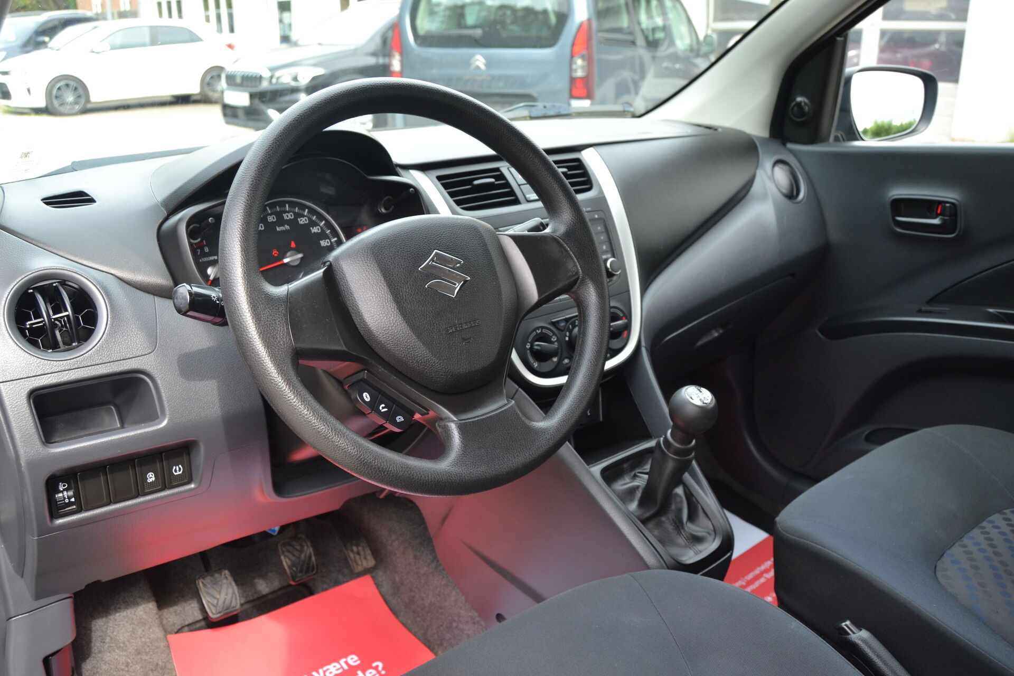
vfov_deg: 43.6
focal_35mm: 30
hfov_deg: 61.9
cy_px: 338
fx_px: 845
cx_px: 507
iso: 250
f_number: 5.6
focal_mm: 20
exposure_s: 1/125
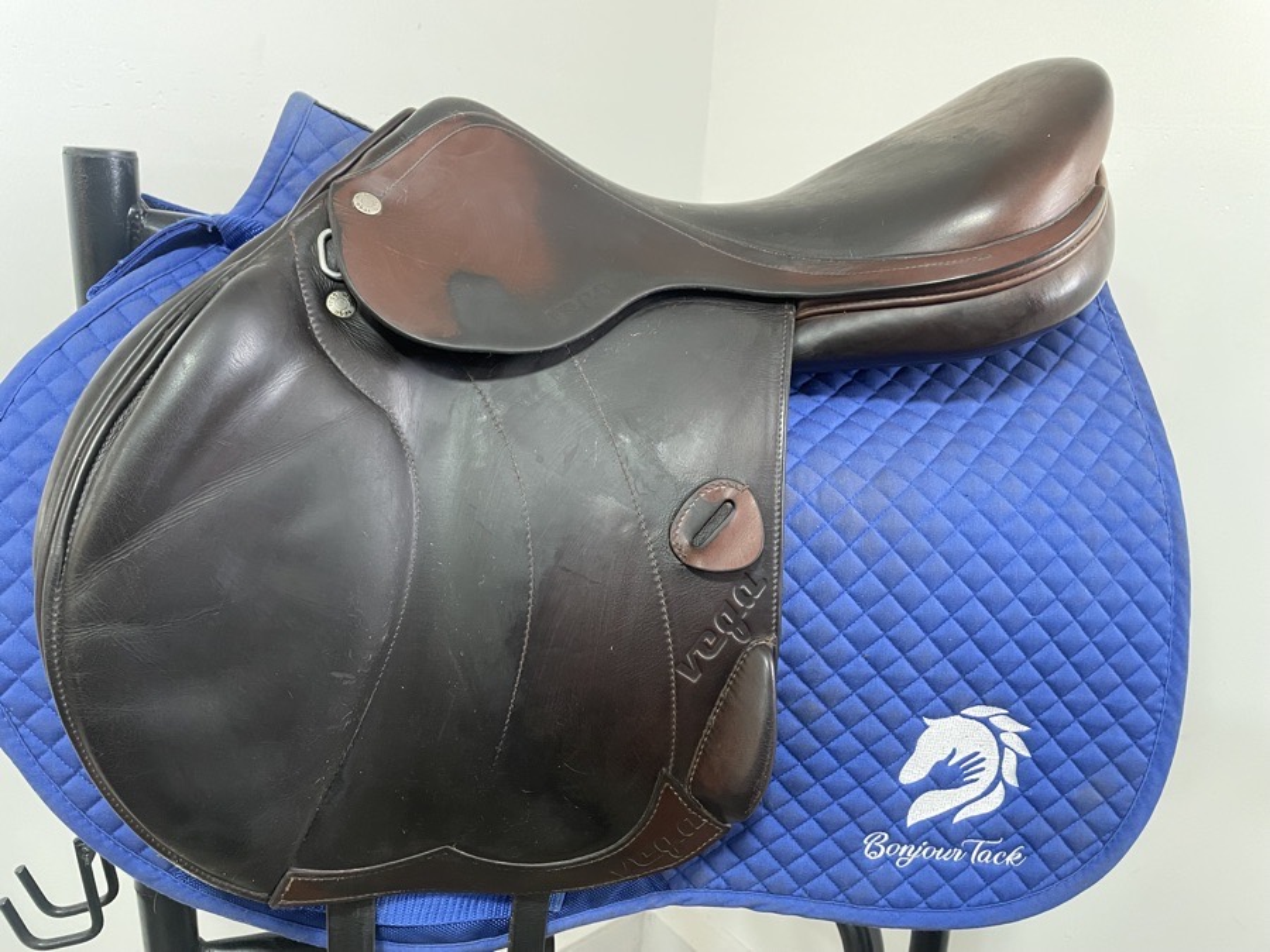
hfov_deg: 67.3
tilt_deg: -15.7
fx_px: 954
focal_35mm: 26
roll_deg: -3.8
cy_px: 476
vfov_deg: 53.1
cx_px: 635
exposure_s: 1/38
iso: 640
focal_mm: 4.2
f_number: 1.6
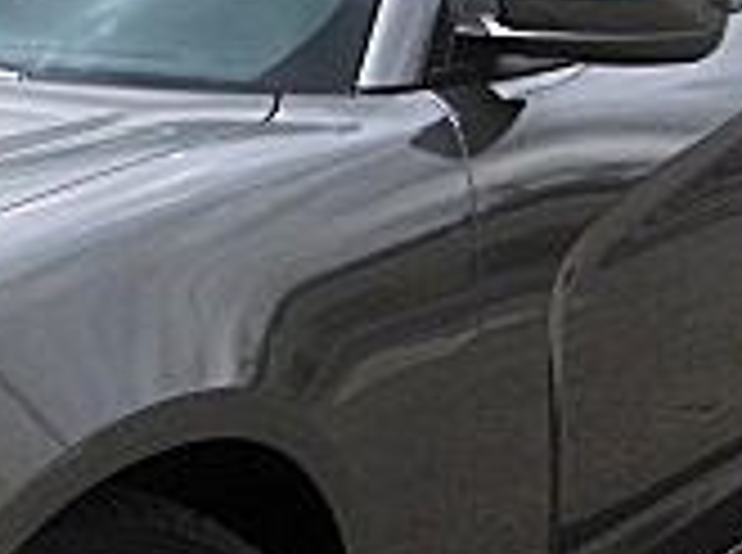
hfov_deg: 13.6
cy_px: 581
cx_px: -207
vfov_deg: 10.4
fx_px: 2994
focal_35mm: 140
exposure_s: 1/640
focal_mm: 6.3
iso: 50
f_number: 2.8
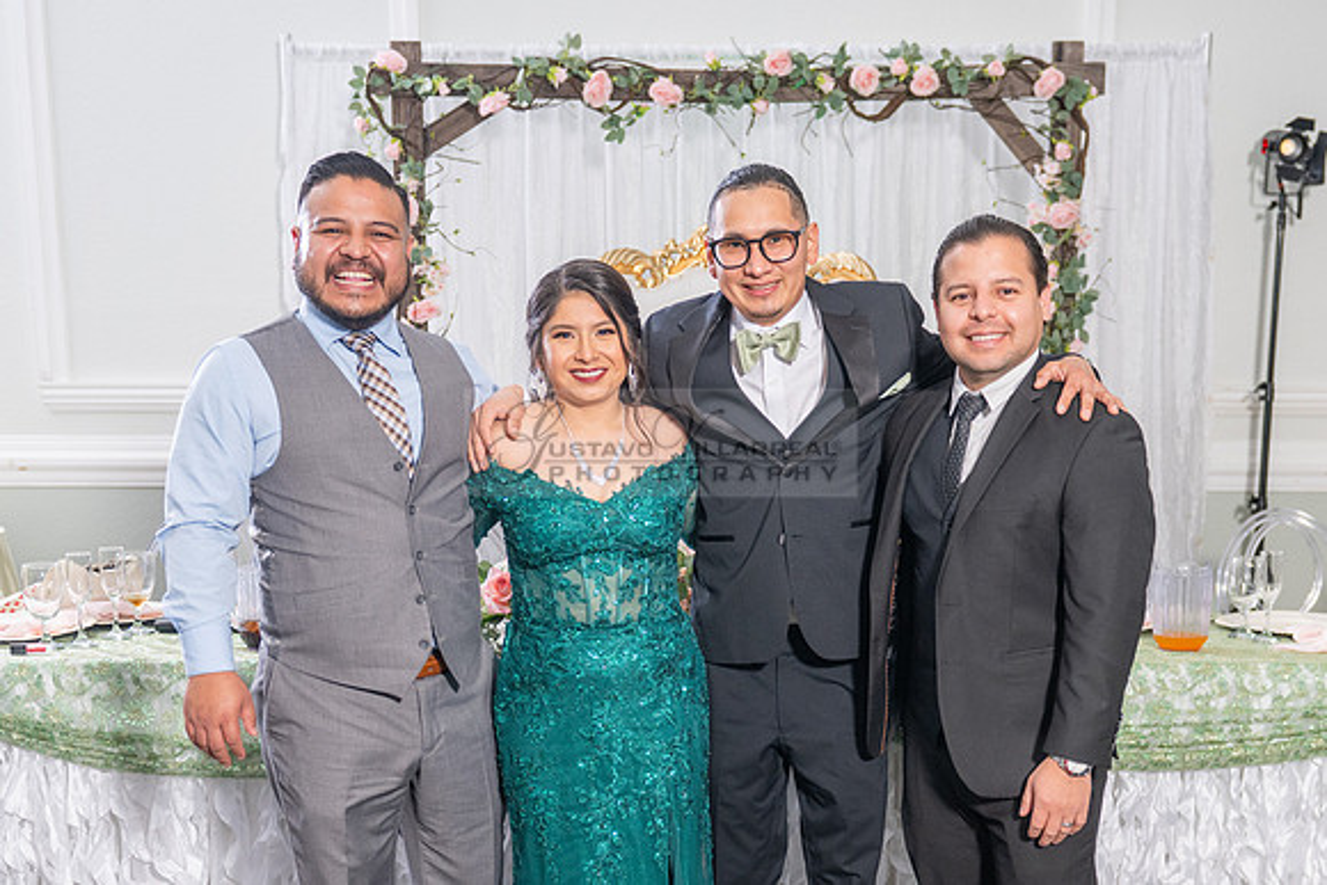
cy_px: 769
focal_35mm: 50
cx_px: 730
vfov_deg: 26.1
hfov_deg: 39.2
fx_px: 1859
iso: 400
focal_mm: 29
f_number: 3.5
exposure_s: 1/160
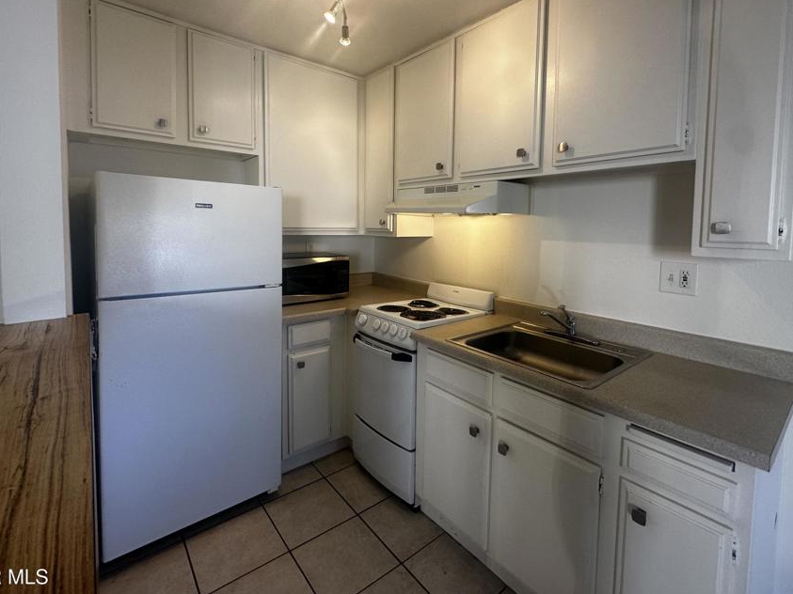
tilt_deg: -2.7
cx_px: 409
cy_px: 249
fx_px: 389
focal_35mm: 17
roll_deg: -0.8
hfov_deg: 91.0
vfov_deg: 74.2
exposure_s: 1/120
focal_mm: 2.22
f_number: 2.2
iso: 100
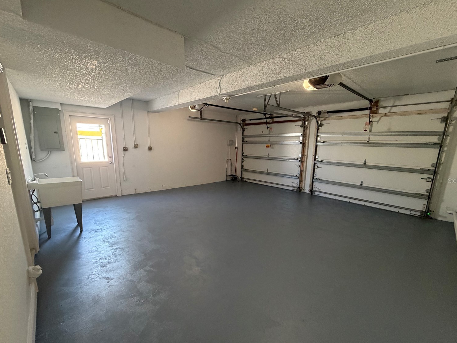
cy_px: 180
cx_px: 232
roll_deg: +0.0
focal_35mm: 15
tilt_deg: -9.4
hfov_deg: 98.2
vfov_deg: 81.7
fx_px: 198
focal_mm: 2.22
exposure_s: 1/60
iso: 400
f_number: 2.2
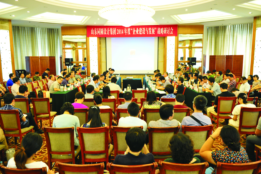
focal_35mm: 31
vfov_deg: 42.3
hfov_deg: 60.3
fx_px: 225
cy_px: 87
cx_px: 130
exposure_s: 1/60
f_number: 4
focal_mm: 31
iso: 1600
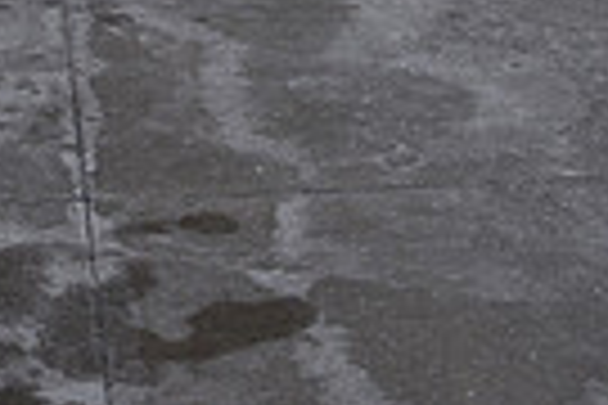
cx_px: 333
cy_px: -457
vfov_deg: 11.6
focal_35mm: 103
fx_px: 1739
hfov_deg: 19.8
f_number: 11
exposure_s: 1/500
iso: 400
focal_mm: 24
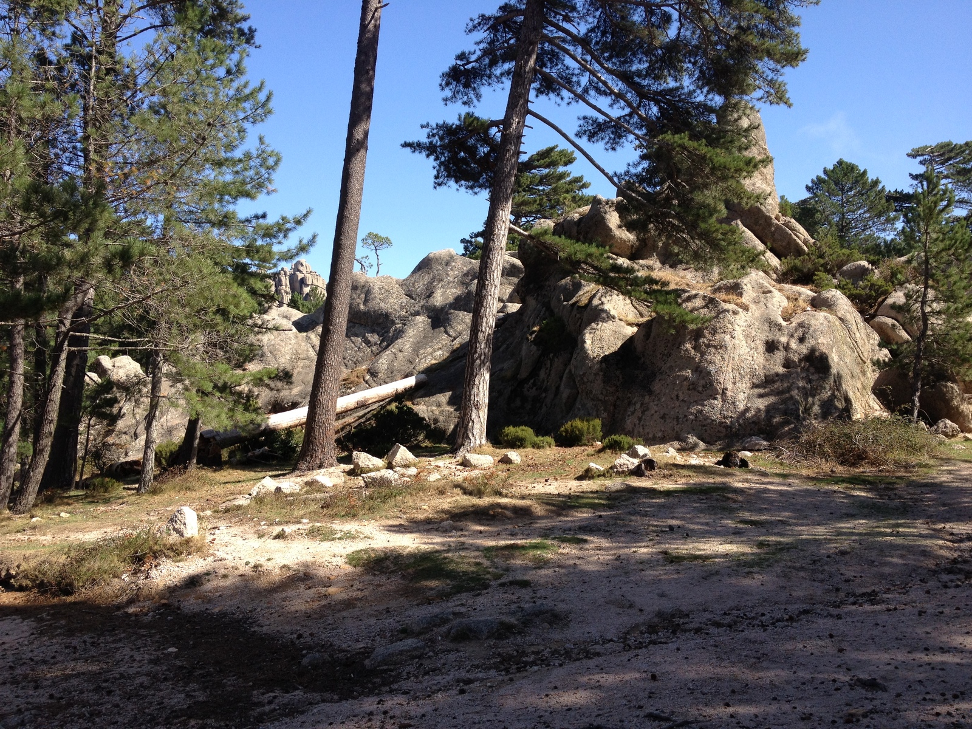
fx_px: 983
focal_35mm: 35
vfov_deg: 40.7
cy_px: 364
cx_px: 486
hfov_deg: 52.6
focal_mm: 4.28
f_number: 2.4
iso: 64
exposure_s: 1/800
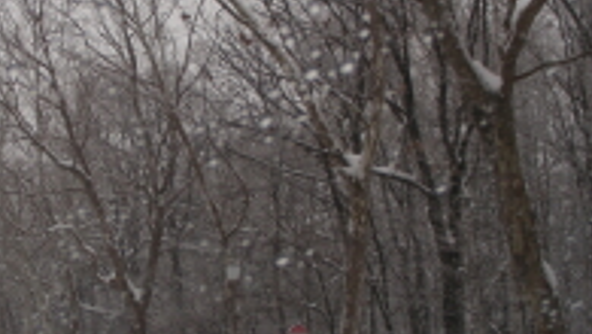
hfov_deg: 24.2
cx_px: 152
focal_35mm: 87
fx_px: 1367
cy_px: 135
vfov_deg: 13.9
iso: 50
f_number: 4
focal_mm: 6.8
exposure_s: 1/128
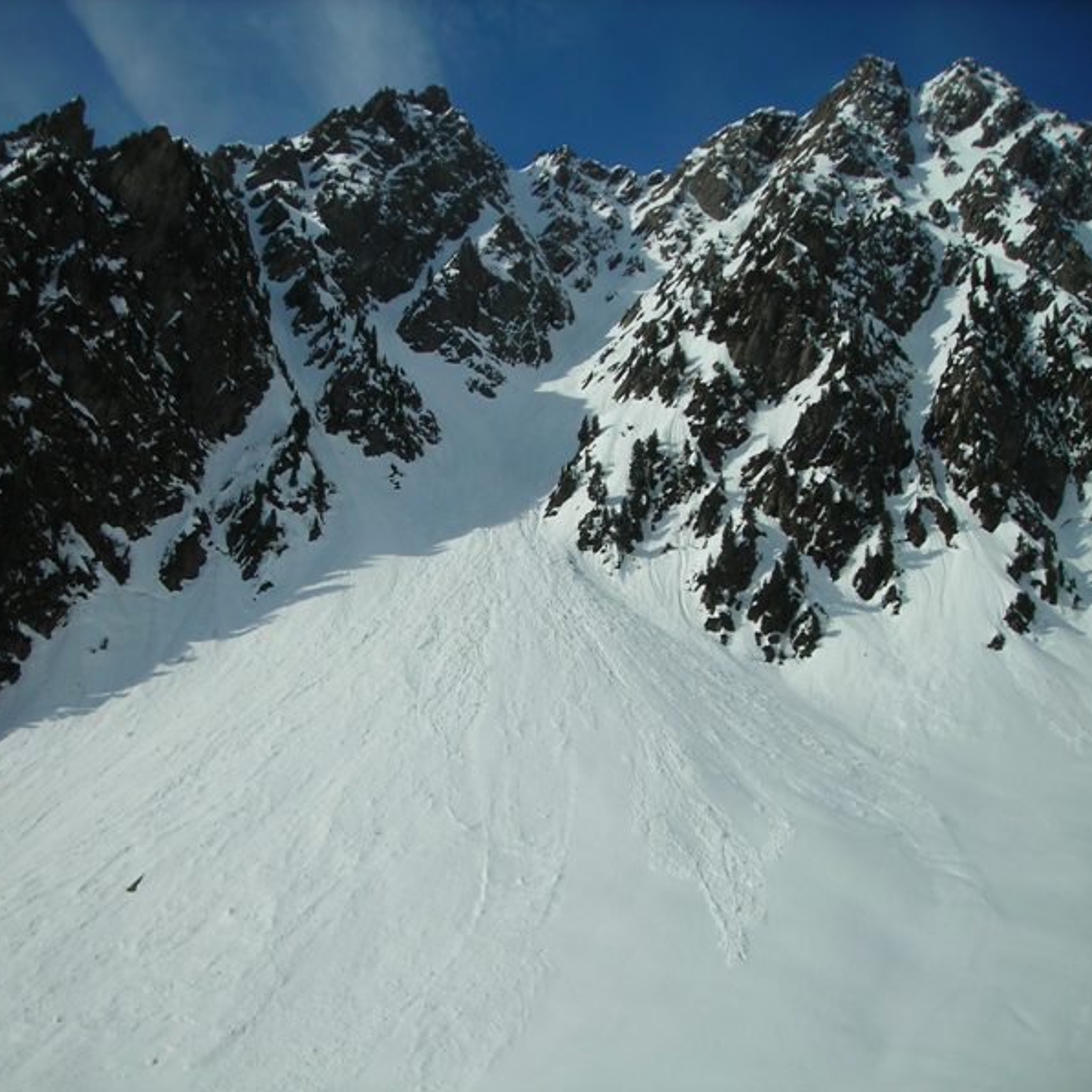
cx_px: 446
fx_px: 1606
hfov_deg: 37.4
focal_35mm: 45
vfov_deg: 37.6
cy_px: 547
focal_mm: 6.3
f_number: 6.4
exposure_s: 1/442
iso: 50
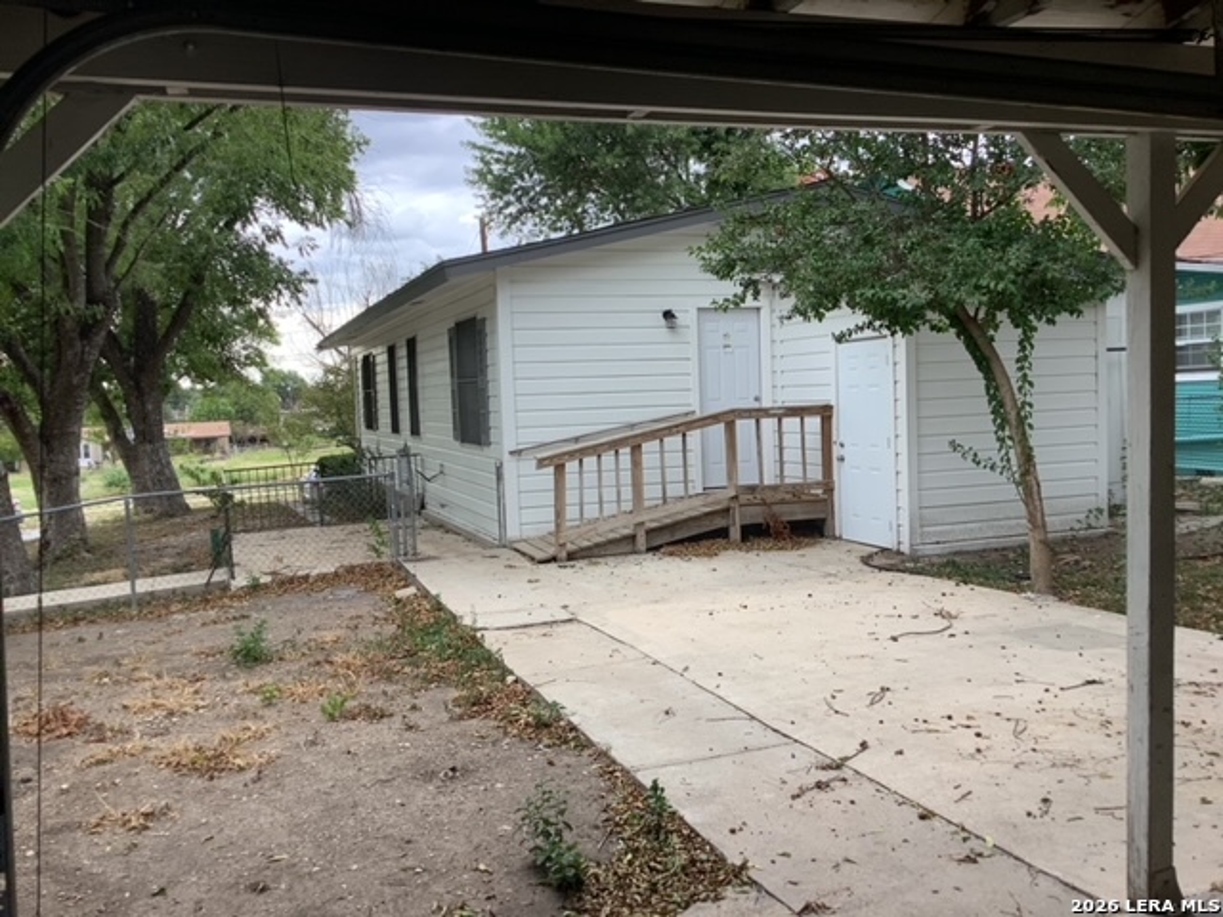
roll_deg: +1.6
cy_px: 458
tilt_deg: -4.7
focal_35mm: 31
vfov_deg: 45.4
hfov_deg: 58.4
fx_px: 1095
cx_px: 612
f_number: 2.4
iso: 50
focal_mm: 3.3
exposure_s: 1/100
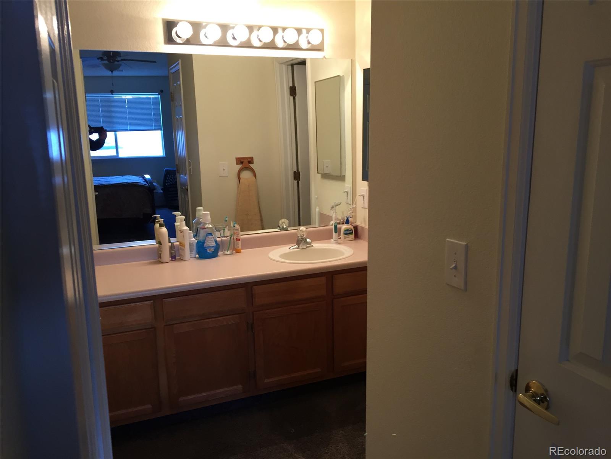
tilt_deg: -12.0
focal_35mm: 29
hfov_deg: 61.7
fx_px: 512
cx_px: 306
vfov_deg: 48.2
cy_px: 230
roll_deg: +0.3
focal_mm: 4.15
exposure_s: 1/30
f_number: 2.2
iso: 64
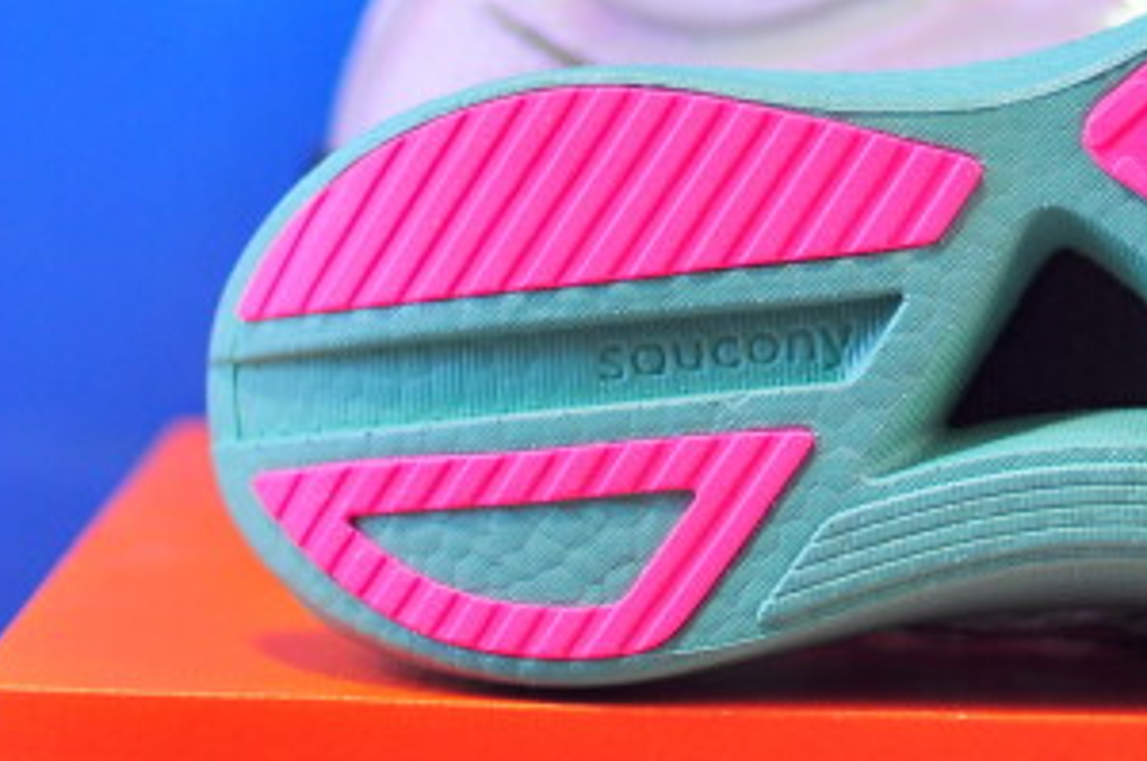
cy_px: -120
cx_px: 1181
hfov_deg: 10.2
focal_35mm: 200
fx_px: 6362
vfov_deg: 6.8
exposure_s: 1/320
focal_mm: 50
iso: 250
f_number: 2
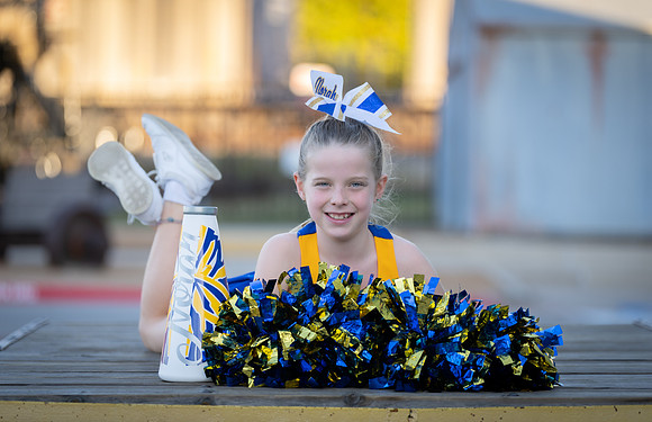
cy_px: 222
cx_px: 336
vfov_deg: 9.6
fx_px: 2519
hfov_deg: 14.7
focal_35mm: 140
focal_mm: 134
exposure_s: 1/320
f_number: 2.8
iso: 125
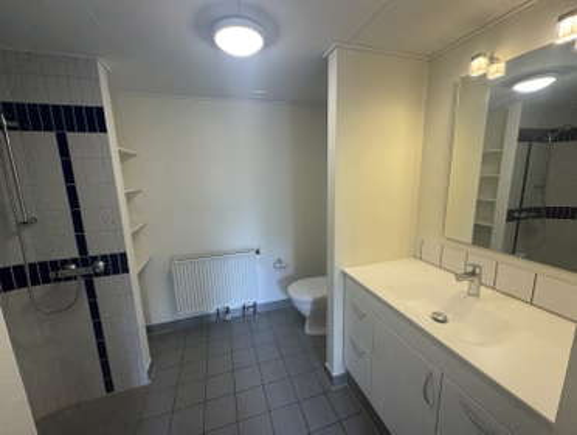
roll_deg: +1.9
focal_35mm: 14
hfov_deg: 102.0
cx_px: 288
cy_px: 218
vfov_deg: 85.8
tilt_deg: -11.3
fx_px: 234
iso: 160
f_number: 2.2
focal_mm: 2.22
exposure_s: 1/100
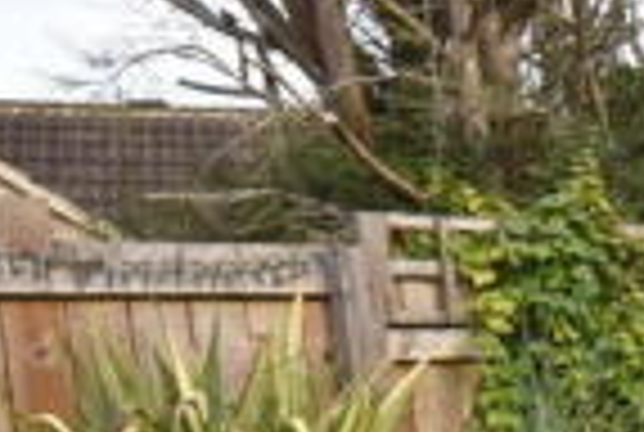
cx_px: 1236
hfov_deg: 16.7
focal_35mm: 96
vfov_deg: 13.3
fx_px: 1721
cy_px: 709
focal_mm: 14
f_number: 5.6
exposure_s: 1/125
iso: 100
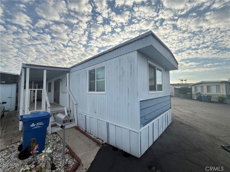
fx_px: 93
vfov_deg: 85.7
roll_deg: +1.2
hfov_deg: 102.1
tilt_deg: +2.3
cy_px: 86
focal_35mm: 14
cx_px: 115
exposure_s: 1/1368
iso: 64
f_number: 2.2
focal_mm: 2.22
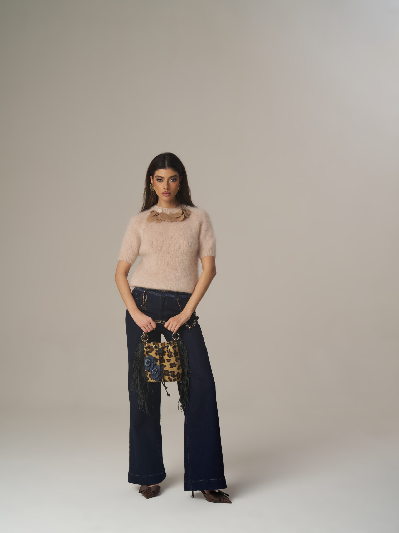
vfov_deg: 34.9
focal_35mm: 55
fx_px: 845
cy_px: 289
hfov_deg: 26.6
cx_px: 200
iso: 100
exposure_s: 1/200
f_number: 5.6
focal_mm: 50
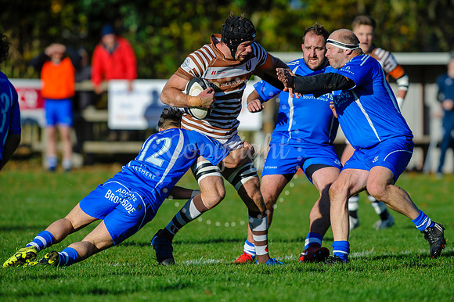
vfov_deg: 2.7
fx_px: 6348
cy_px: 142
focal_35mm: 504
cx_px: 253
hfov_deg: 4.1
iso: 220
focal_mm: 420
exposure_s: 1/1500
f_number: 4.8
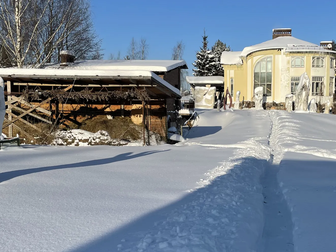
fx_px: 456
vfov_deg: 30.8
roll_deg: -1.8
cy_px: 146
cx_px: 232
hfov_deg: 39.8
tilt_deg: -3.7
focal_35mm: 47
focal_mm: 4.2
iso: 32
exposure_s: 1/5556
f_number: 1.6
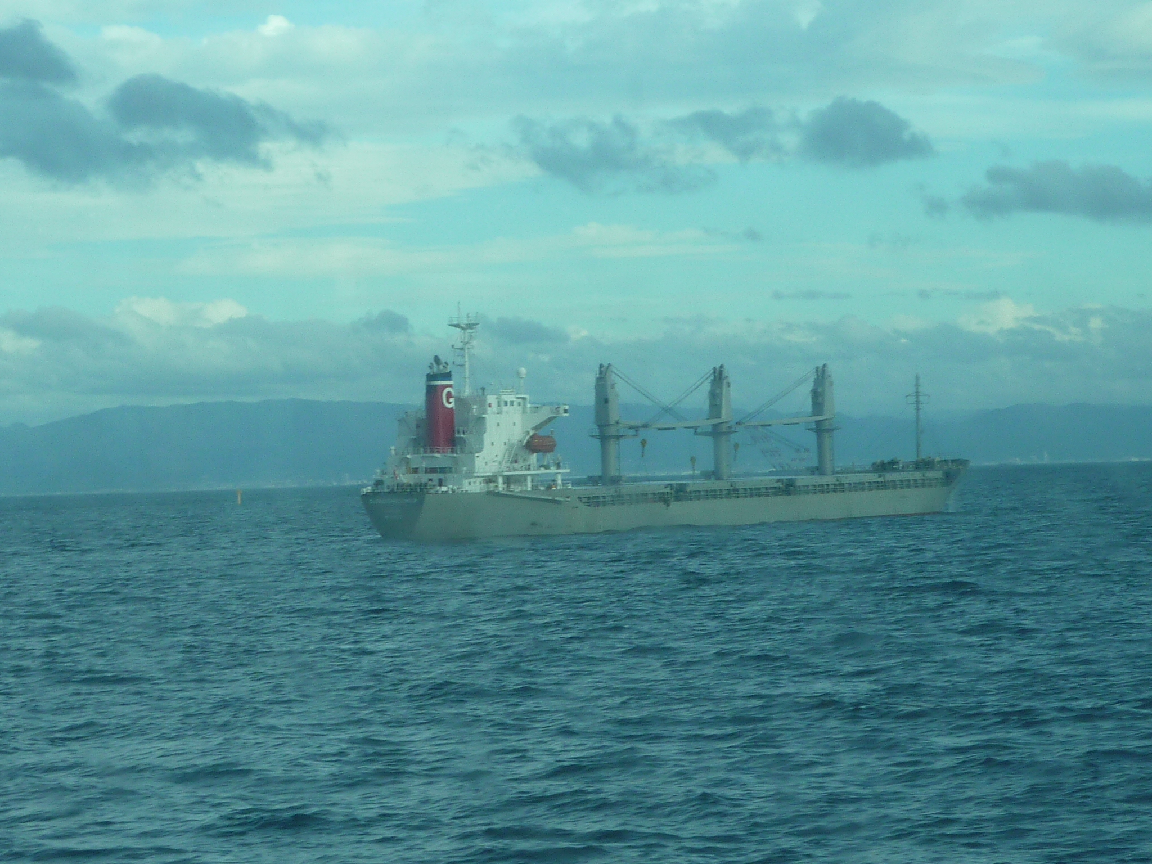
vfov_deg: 11.3
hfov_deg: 15.1
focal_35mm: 131
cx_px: 576
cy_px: 432
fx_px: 4360
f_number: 4.1
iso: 80
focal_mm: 11.9
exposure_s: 1/200
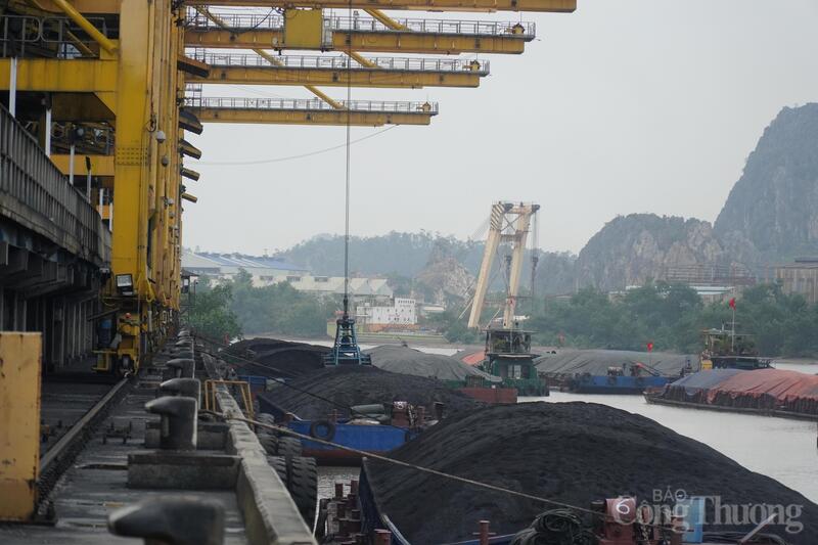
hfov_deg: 13.0
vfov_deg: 8.7
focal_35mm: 158
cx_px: 409
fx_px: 3578
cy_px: 272
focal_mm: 105
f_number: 4.5
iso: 1000
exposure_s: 1/4000
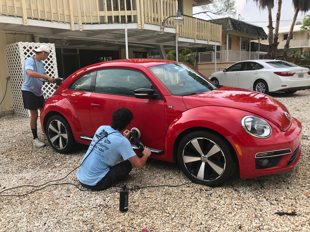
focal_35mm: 28
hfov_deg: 63.4
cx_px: 155
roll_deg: +2.1
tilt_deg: -10.4
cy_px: 116
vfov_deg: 49.7
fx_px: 251
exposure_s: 1/527
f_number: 1.8
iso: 20
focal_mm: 4
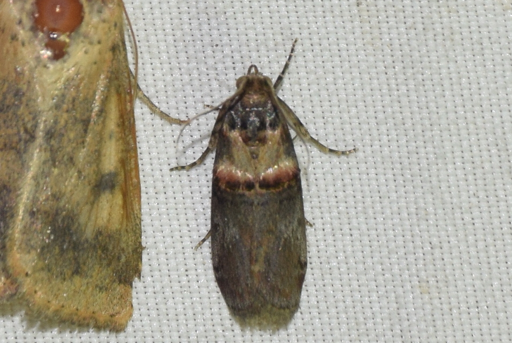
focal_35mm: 210
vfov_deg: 6.6
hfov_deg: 9.8
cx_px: 256
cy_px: 172
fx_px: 2989
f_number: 13
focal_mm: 140
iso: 400
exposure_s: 1/160
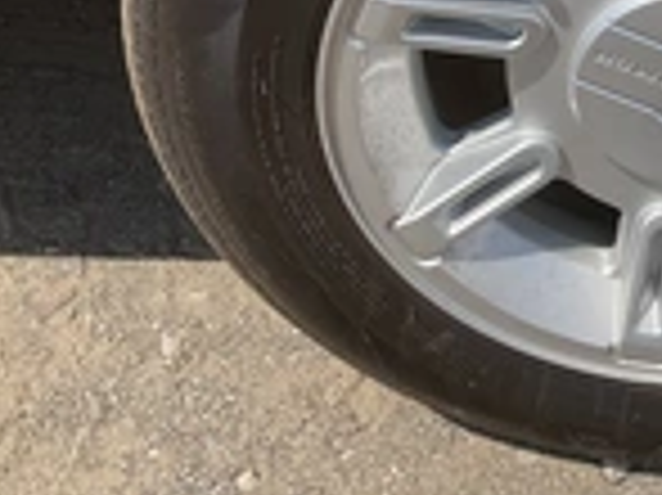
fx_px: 1510
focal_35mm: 79
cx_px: 667
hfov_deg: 23.7
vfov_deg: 17.9
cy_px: -54
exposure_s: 1/1221
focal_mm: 3
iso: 25
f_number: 1.8
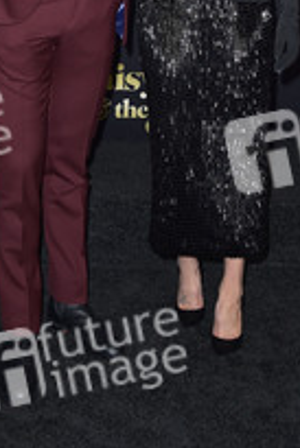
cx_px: 139
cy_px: 33
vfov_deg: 22.9
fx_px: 1073
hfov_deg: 15.9
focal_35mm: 86
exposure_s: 1/250
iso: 400
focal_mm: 44
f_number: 6.3
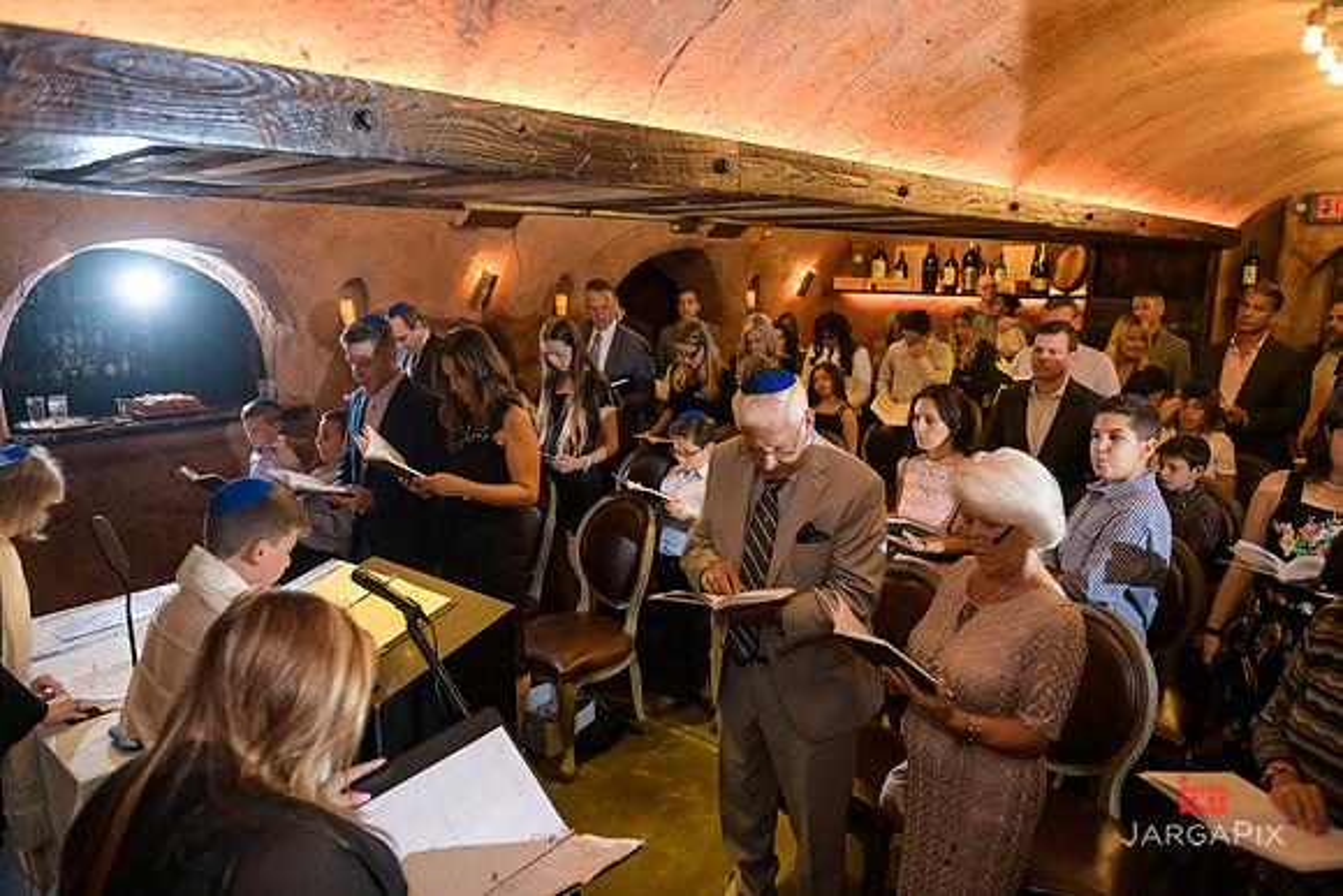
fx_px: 896
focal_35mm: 24
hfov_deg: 73.7
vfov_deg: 53.2
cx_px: 672
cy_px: 448
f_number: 3.2
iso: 1600
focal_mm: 24
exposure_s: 1/125
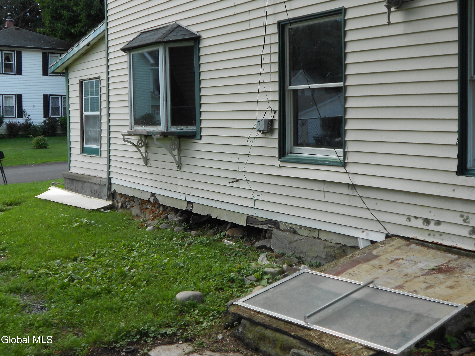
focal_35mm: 43
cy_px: 178
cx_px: 238
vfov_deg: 33.6
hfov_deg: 43.9
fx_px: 590
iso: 80
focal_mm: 7.7
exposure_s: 1/200
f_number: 4.2
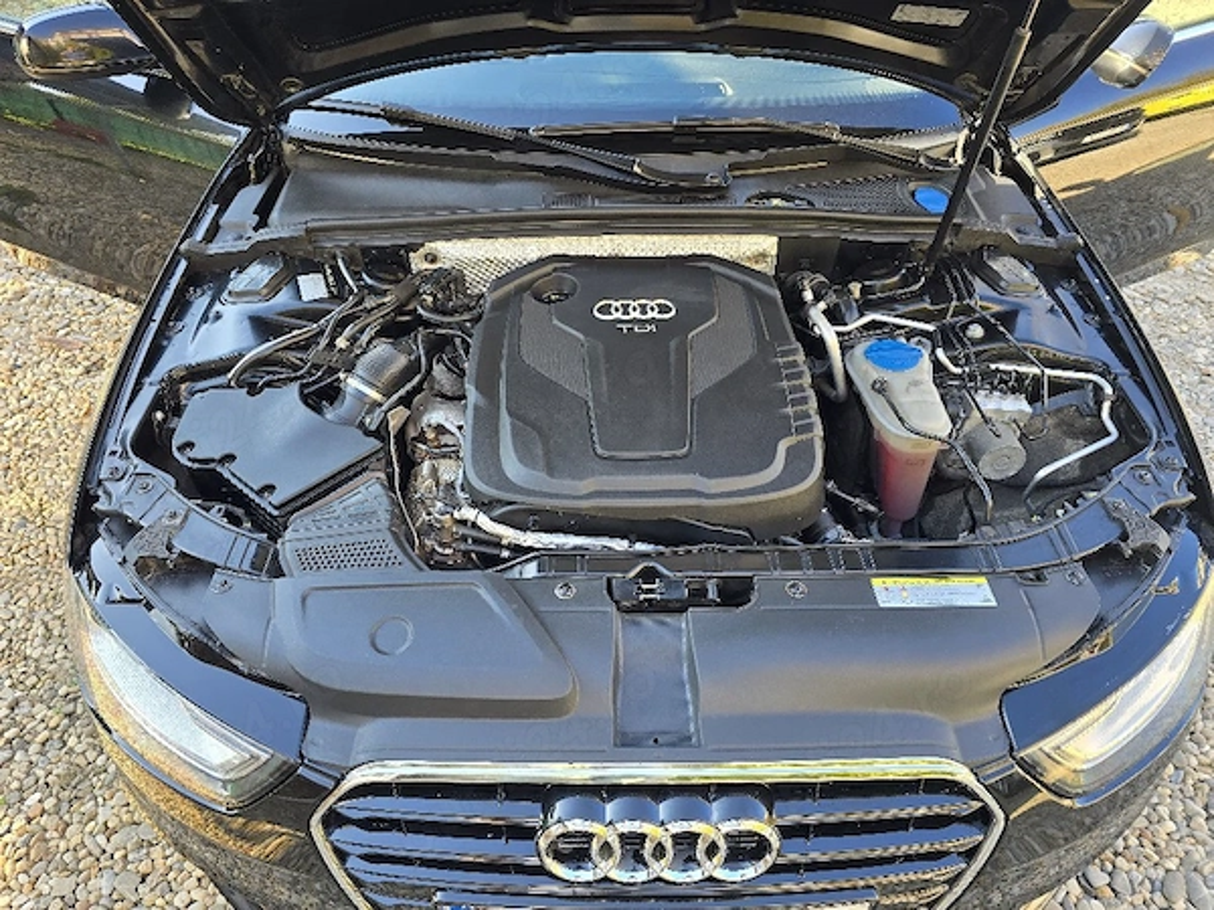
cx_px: 607
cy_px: 455
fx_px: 807
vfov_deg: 58.9
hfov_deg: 73.9
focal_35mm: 23
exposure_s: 1/182
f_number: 1.7
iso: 50
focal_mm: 6.3
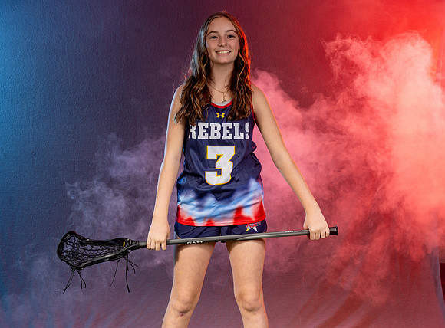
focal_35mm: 108
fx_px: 1378
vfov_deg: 13.6
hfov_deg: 18.3
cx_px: 240
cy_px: 153
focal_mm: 88
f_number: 8
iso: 64
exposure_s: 1/200
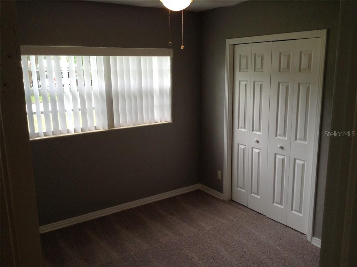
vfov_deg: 42.8
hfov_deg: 55.4
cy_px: 134
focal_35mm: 33
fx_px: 340
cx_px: 178
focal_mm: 3.3
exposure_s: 1/50
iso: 32
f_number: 2.4
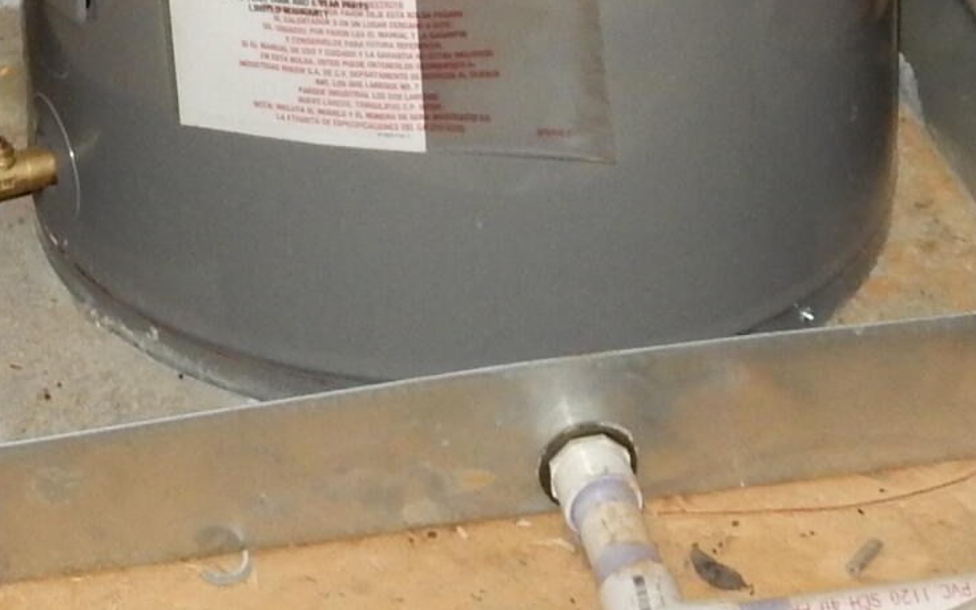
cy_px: -825
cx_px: 149
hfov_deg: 13.3
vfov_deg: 7.8
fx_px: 4150
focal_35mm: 156
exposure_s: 1/30
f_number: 4
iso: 320
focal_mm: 6.4
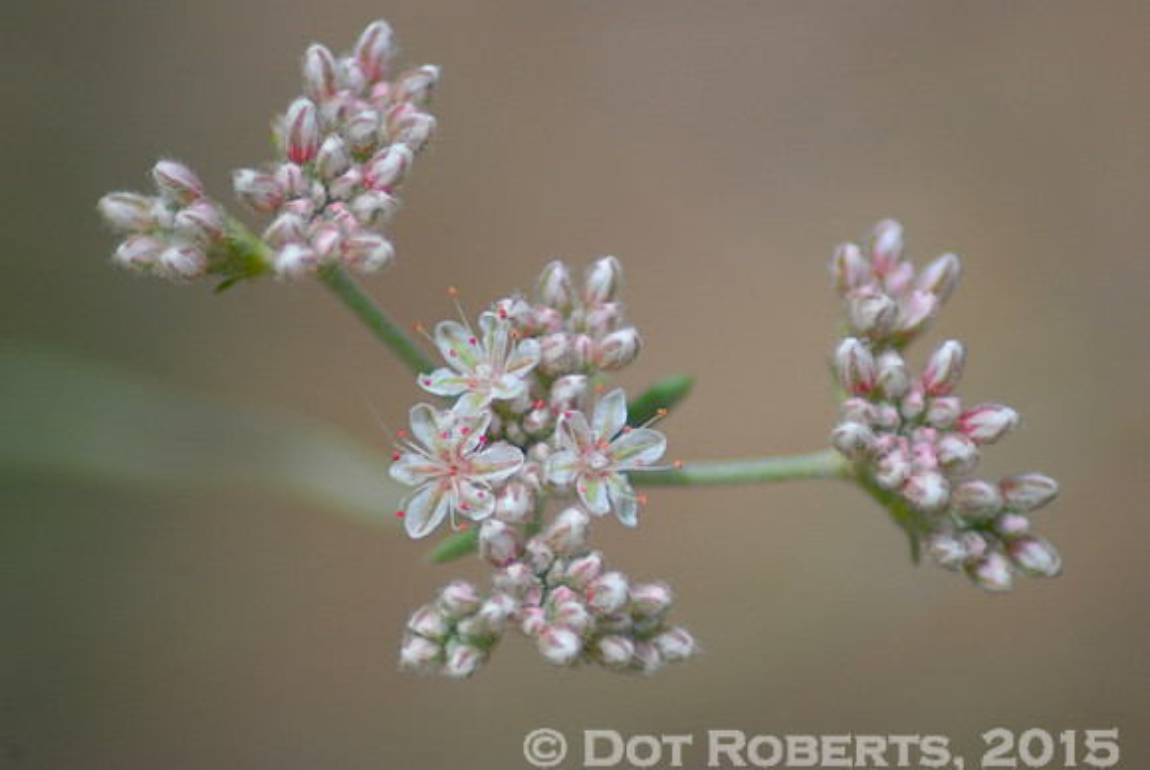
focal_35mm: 405
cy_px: 385
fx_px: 12950
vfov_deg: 3.4
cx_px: 575
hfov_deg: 5.1
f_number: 5.6
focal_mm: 270
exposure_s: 1/1600
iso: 400
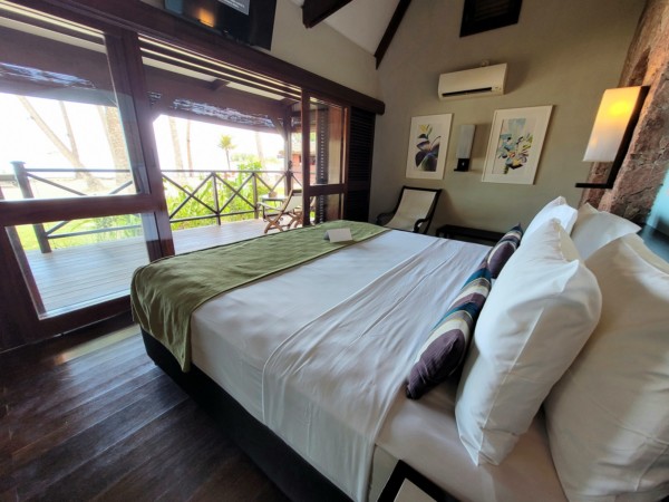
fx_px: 251
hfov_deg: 106.2
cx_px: 334
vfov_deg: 89.9
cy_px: 251
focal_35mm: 13
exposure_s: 1/50
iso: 80
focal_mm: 1.74
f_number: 2.2
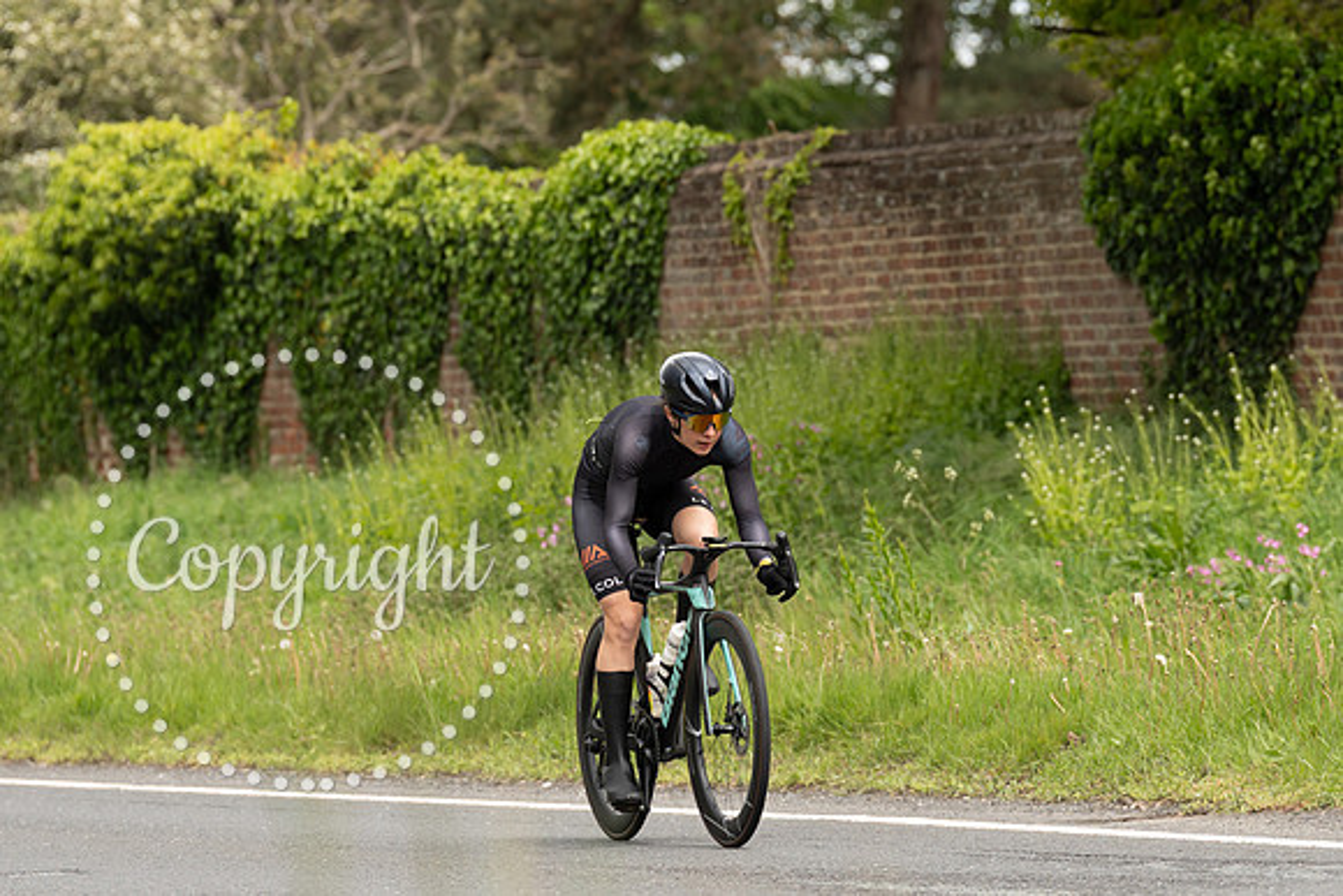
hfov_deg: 7.4
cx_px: 667
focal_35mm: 279
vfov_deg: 4.9
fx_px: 10397
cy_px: 411
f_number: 4.5
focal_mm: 200
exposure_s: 1/1000
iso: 500
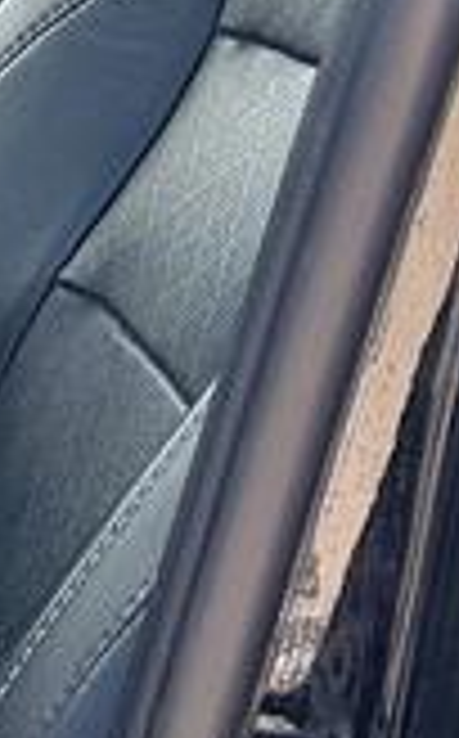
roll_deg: -1.6
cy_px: 189
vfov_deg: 14.0
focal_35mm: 149
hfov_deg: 7.4
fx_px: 2993
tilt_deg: -12.5
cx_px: -1089
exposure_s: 1/429
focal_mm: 6.86
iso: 80
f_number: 1.78
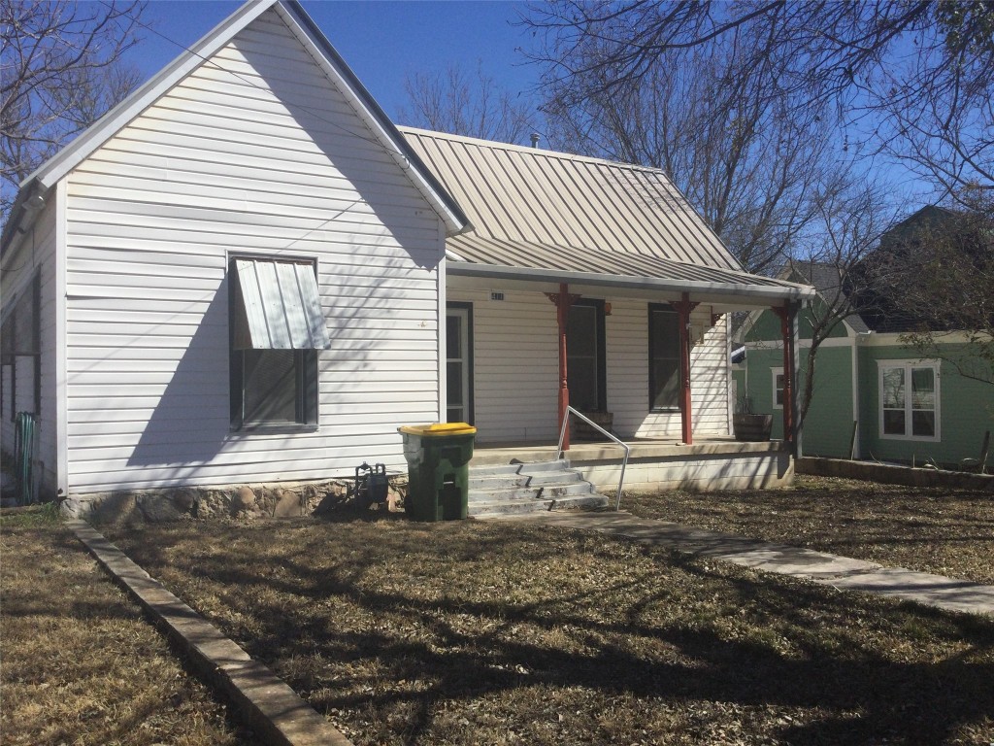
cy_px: 373
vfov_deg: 45.4
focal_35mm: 31
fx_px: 890
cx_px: 497
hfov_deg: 58.4
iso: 25
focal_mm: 3.3
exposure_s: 1/1942
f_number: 2.4
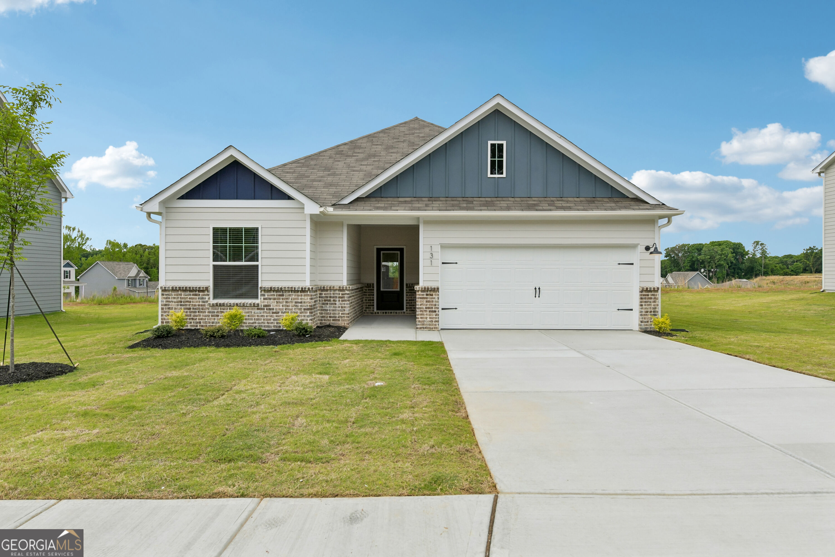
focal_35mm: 21
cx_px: 418
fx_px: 487
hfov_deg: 81.2
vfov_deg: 59.5
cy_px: 278
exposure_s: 1/2000
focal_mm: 21
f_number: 8
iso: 400
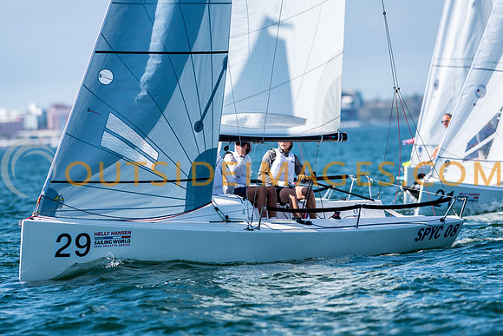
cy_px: 168
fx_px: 6289
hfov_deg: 4.6
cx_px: 252
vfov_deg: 3.1
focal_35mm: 450
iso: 200
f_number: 5
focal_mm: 300
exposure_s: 1/2500
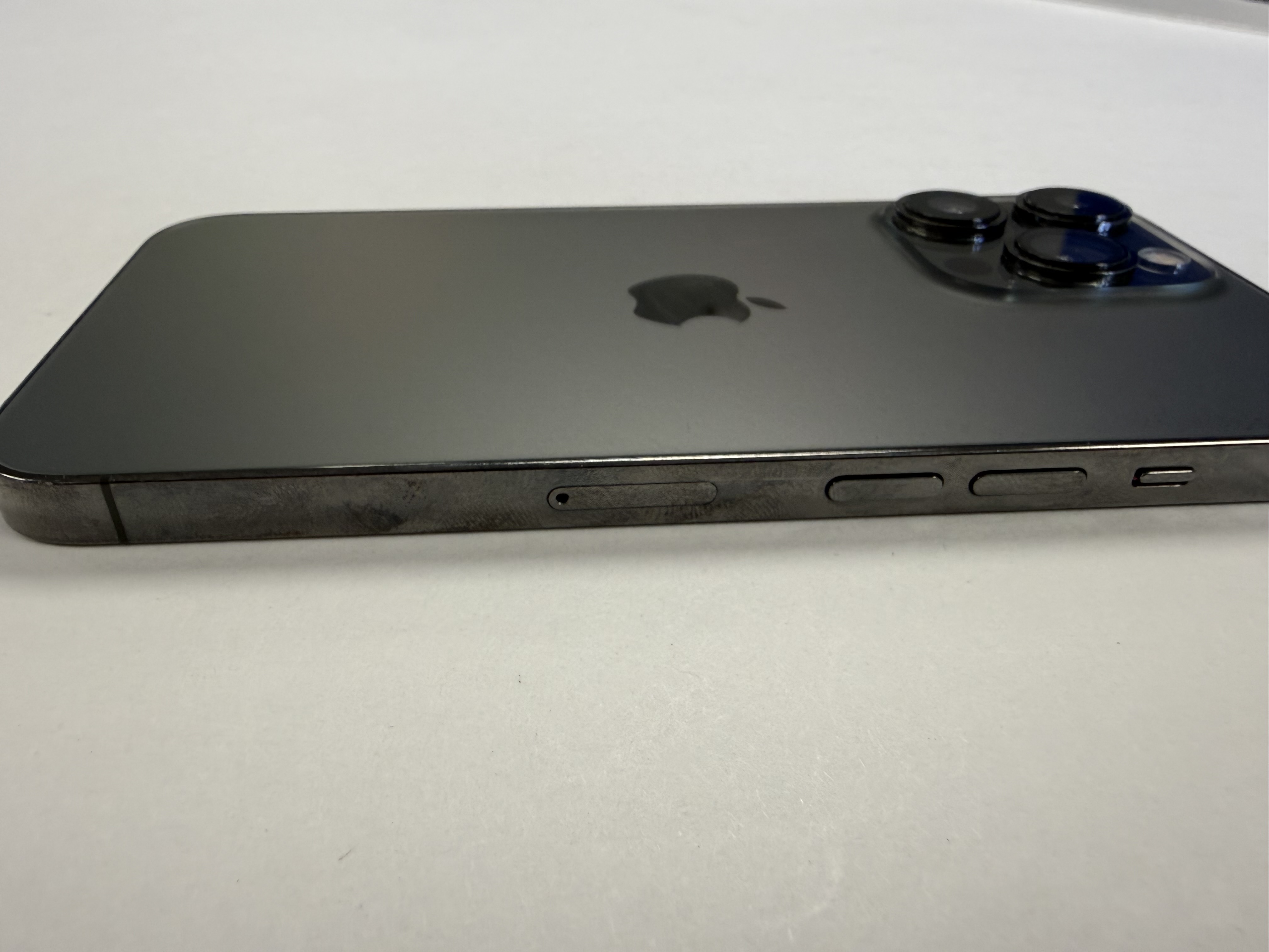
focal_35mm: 24
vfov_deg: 56.8
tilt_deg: -33.9
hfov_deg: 71.6
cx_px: 634
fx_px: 880
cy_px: 476
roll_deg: -0.4
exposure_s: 1/117
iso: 100
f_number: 2.2
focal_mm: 2.22
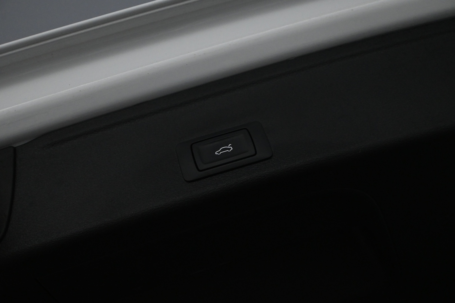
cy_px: 152
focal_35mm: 42
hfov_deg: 46.4
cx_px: 228
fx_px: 531
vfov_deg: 31.9
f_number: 8
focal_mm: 28
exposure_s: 1/200
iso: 3200
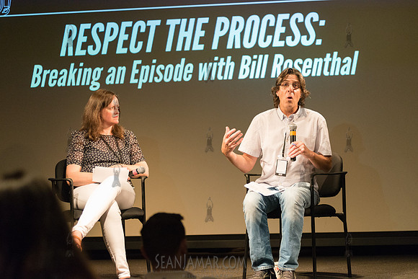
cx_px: 209
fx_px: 999
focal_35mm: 86
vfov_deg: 15.9
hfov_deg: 23.6
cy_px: 140
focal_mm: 86
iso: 4000
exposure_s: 1/200
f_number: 2.8
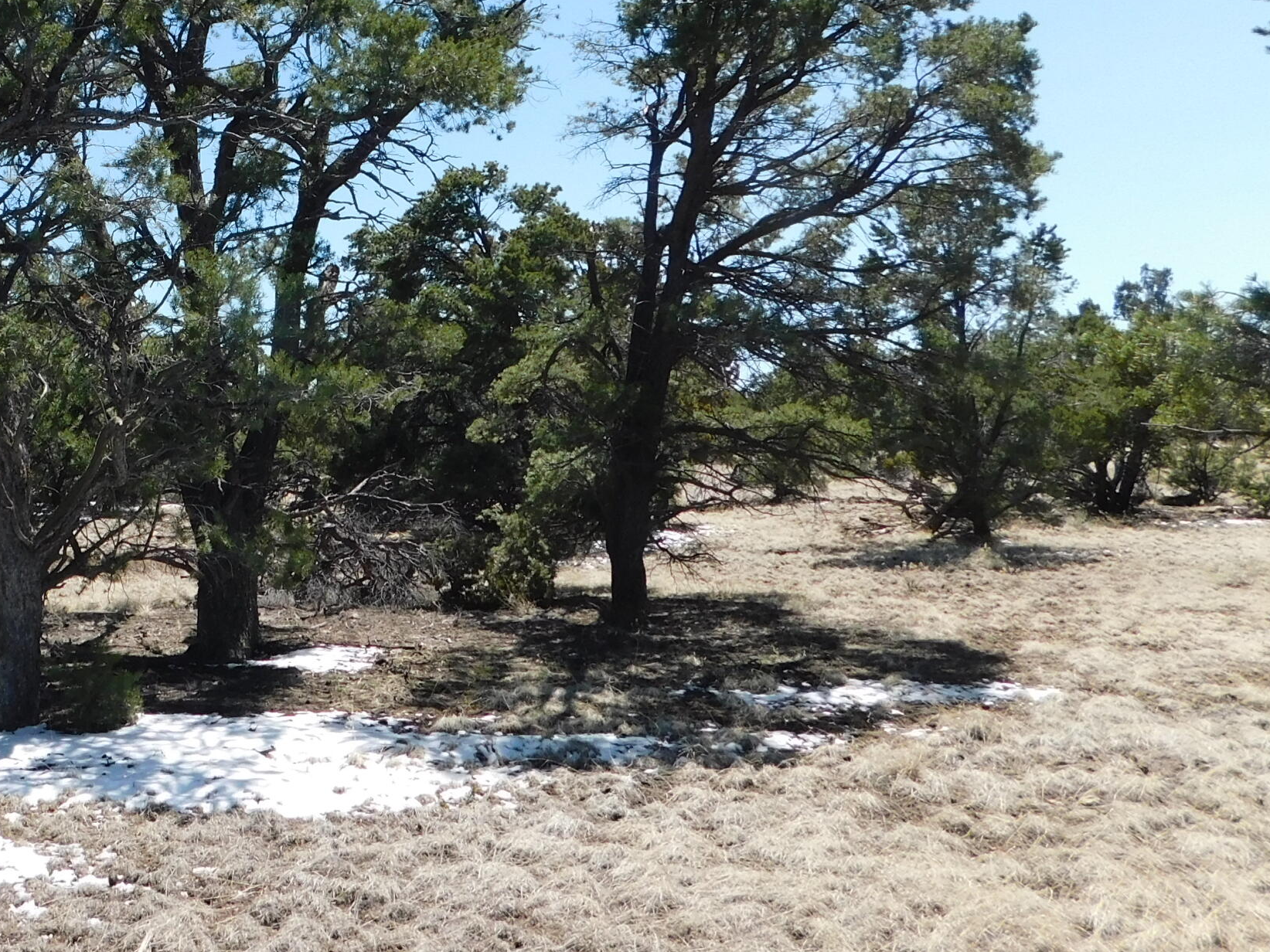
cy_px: 167
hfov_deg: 41.6
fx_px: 1541
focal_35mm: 42
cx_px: 148
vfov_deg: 33.2
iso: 125
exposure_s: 1/1000
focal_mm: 4
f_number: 3
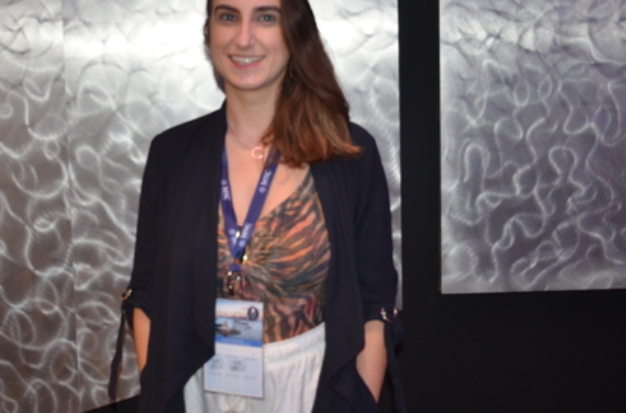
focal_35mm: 56
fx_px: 971
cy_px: 145
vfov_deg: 24.0
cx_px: 259
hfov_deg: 35.6
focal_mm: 22
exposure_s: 1/60
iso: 800
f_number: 3.5
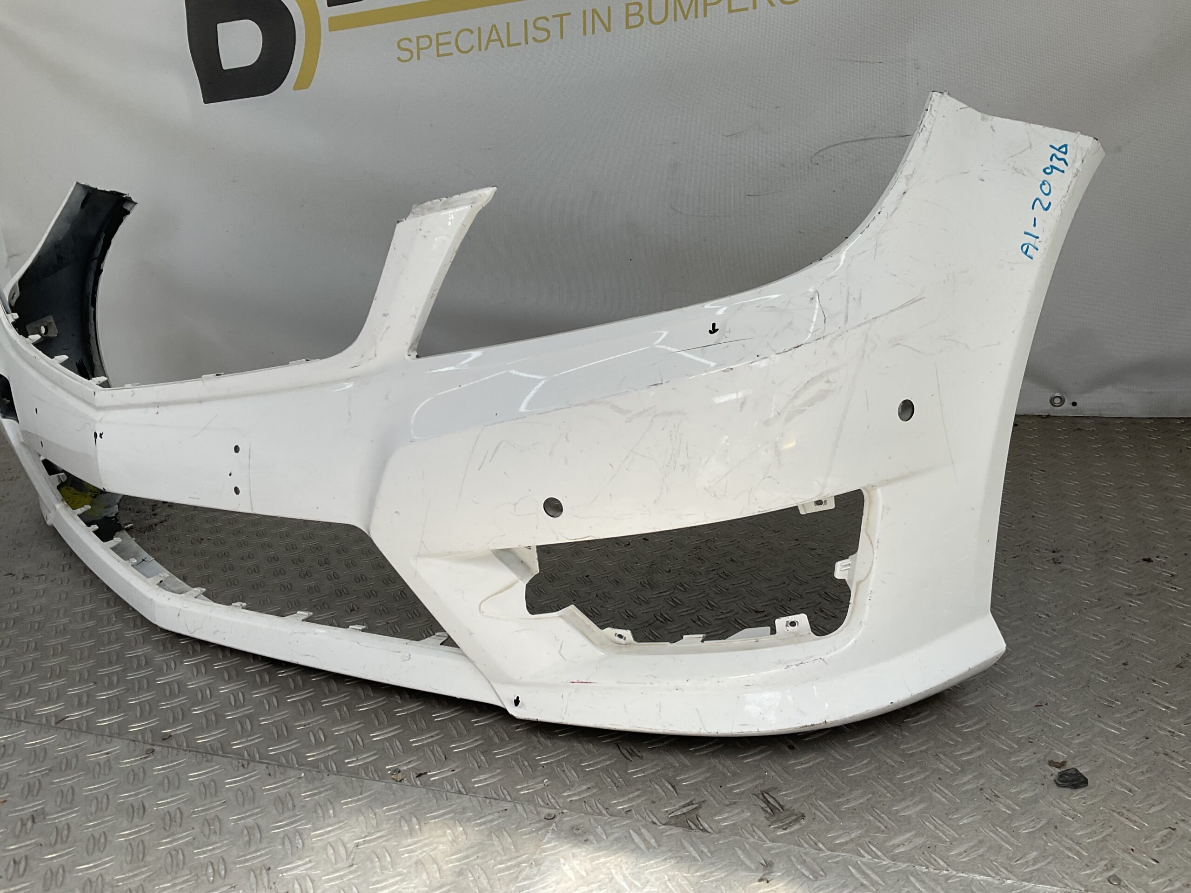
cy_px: 446
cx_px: 596
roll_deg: +7.2
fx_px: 998
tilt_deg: -18.9
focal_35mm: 29
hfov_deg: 61.7
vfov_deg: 48.2
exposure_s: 1/749
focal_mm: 3
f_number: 1.8
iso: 16
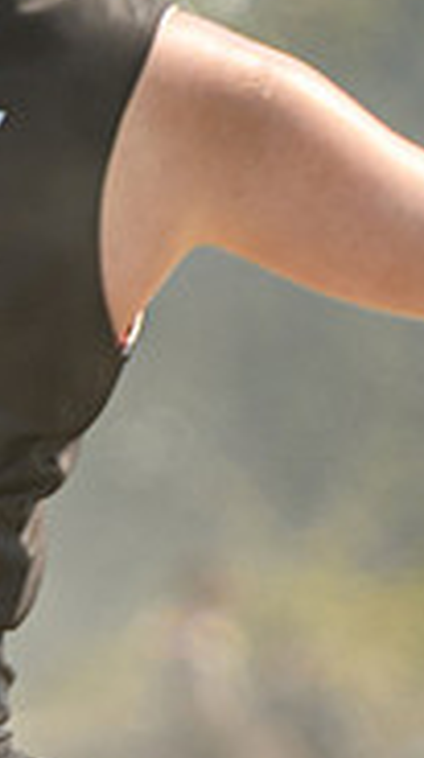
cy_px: 730
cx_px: 1750
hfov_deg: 0.7
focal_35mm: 1842
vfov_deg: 1.2
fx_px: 36952
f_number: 3.2
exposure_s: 1/1250
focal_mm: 200
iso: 100
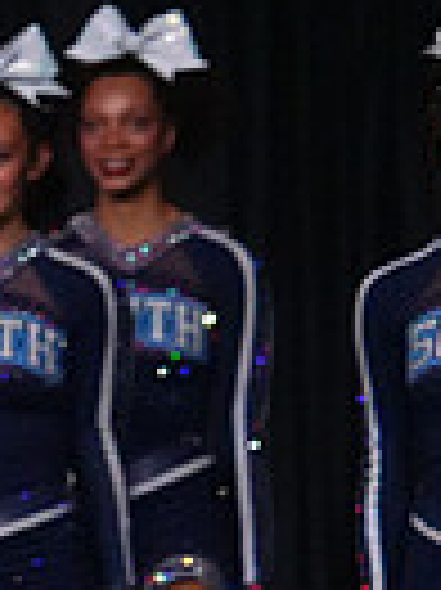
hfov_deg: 1.6
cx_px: -724
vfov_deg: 2.1
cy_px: 741
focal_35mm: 940
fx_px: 15993
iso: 16000
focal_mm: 220
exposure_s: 1/1250
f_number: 5.6
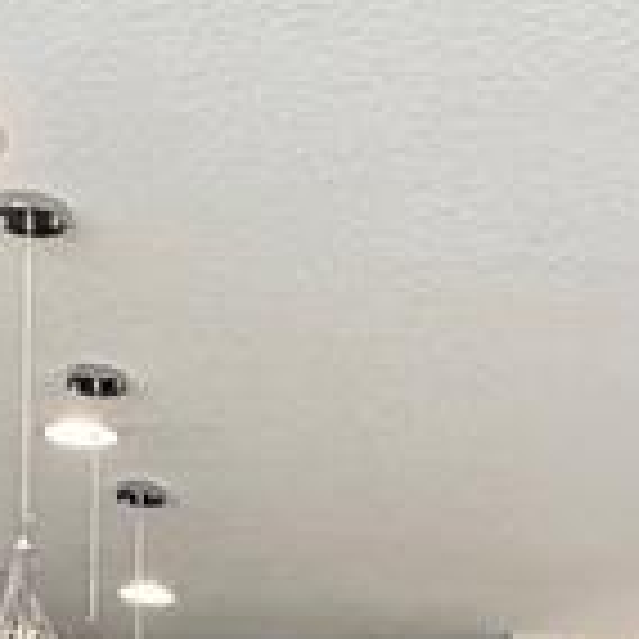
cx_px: 477
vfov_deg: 17.0
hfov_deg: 19.4
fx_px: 1859
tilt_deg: -1.4
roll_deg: -0.8
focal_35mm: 89
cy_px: 1048
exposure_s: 1/120
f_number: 2.2
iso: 250
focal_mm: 2.22
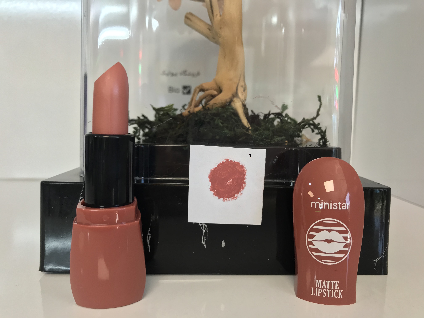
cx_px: 212
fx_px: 343
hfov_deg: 63.4
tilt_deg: -6.6
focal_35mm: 28
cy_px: 159
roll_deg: -1.6
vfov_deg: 49.7
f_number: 1.8
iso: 25
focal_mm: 3.99
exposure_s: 1/100
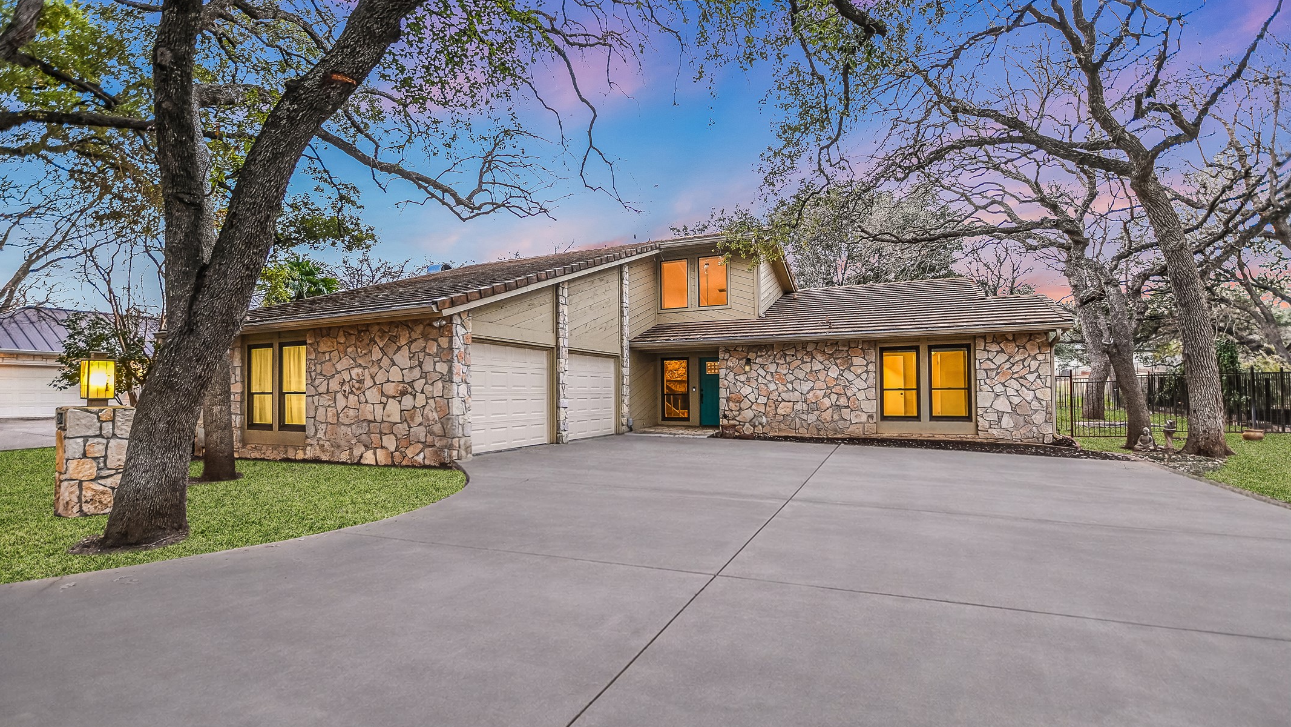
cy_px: 368
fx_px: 548
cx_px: 636
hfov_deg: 99.4
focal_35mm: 16
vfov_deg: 67.1
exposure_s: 1/13
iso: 500
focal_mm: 10
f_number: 4
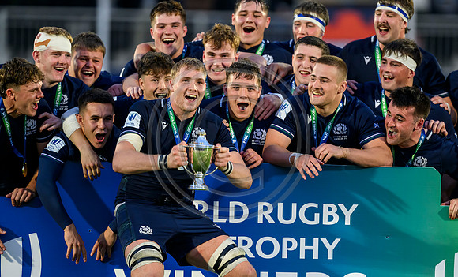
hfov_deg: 4.9
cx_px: 237
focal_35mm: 429
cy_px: 156
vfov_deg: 3.0
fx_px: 5311
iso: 3200
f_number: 3.2
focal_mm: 400
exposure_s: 1/1000
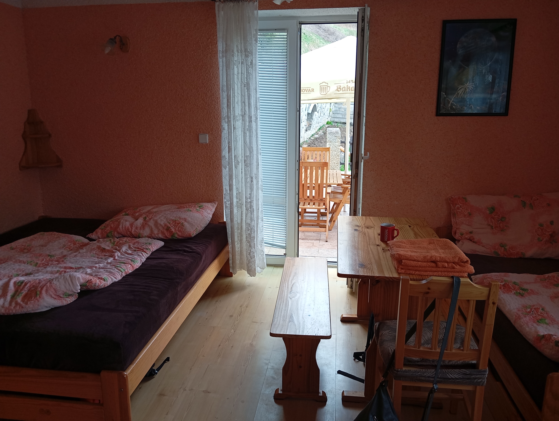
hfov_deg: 63.4
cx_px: 280
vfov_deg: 49.9
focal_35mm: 28
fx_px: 453
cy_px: 210
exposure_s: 1/50
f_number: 1.8
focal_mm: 4.22
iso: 455
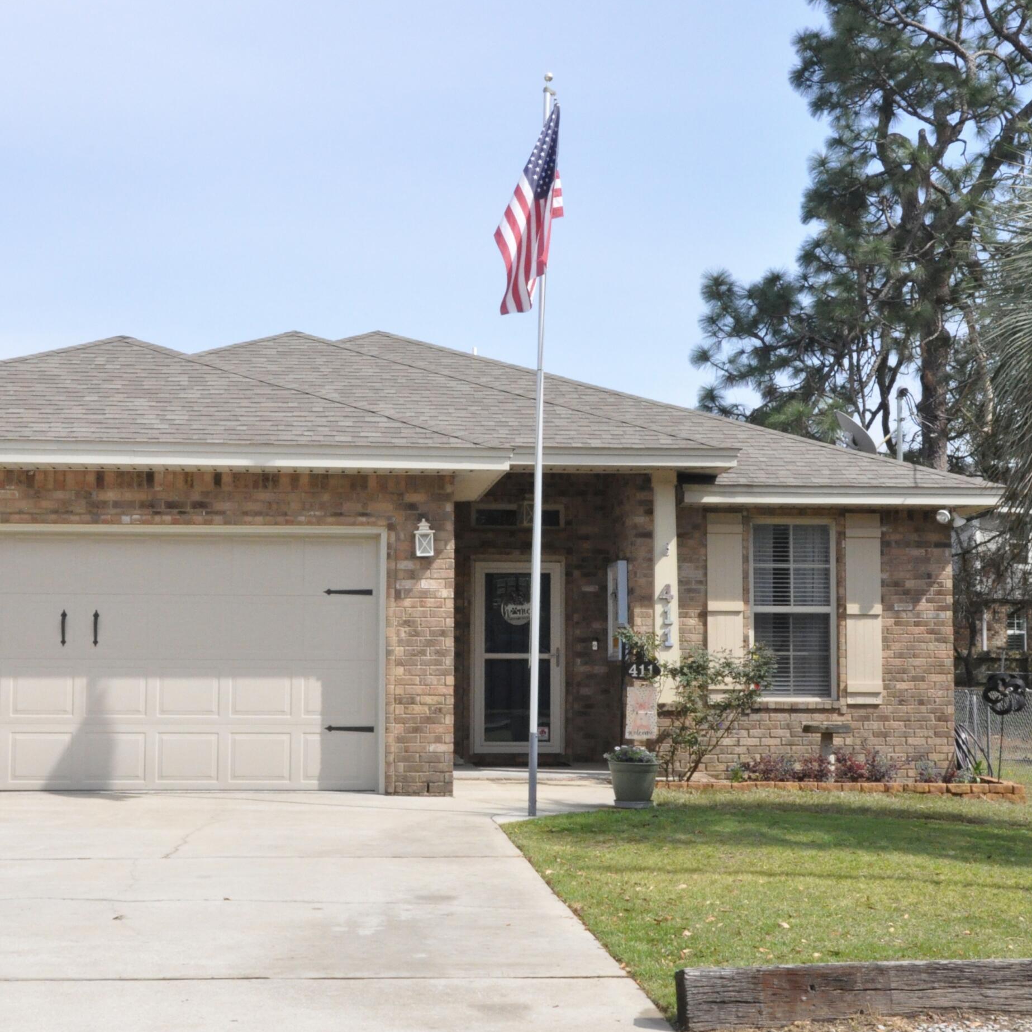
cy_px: 490
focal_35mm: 52
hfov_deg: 33.0
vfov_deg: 33.0
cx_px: 481
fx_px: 1743
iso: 2000
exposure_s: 1/500
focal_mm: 25
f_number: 22
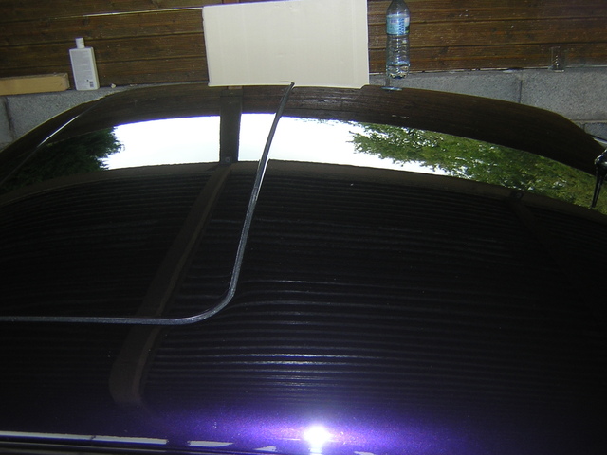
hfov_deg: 51.4
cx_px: 304
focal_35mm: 36
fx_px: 631
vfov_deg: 39.7
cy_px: 228
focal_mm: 4.7
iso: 135
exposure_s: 1/60.1
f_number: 2.6
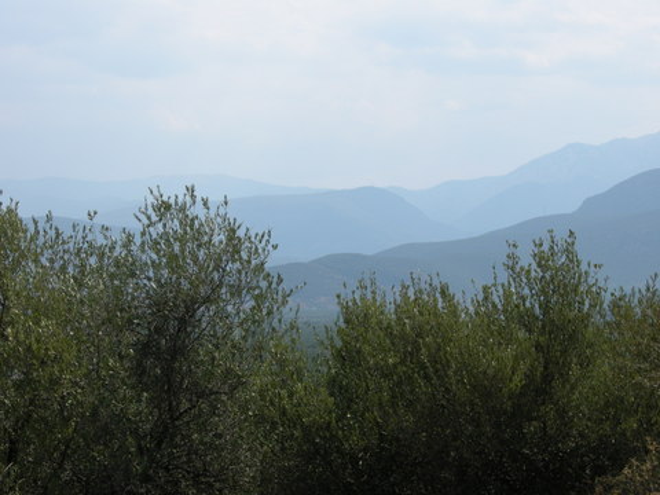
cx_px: 330
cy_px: 248
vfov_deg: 14.4
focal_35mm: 103
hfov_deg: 19.1
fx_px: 1964
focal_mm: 21.5
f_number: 6.5
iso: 64
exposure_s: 1/320
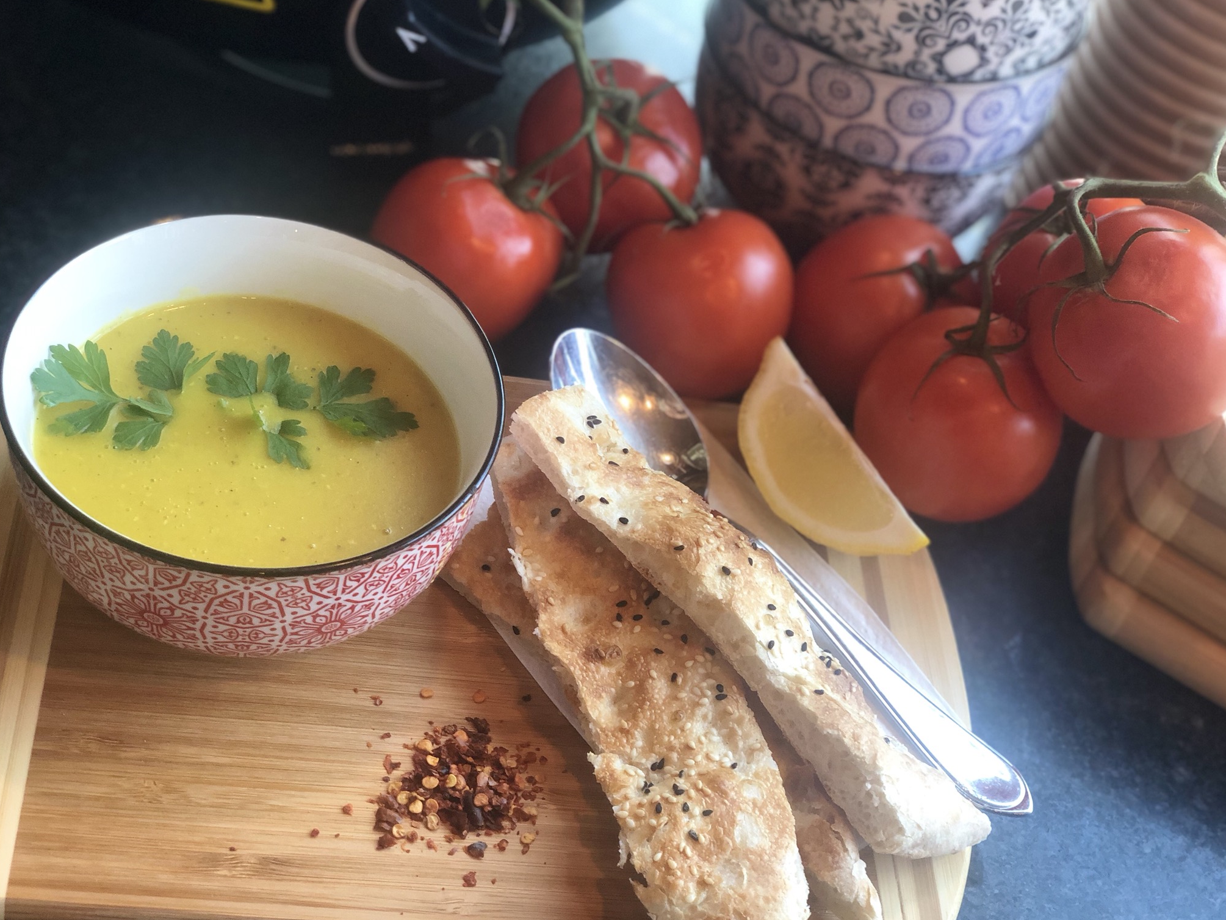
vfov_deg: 27.5
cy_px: 463
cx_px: 616
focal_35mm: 53
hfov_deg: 36.2
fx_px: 1877
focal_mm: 6
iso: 80
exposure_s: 1/50
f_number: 2.4
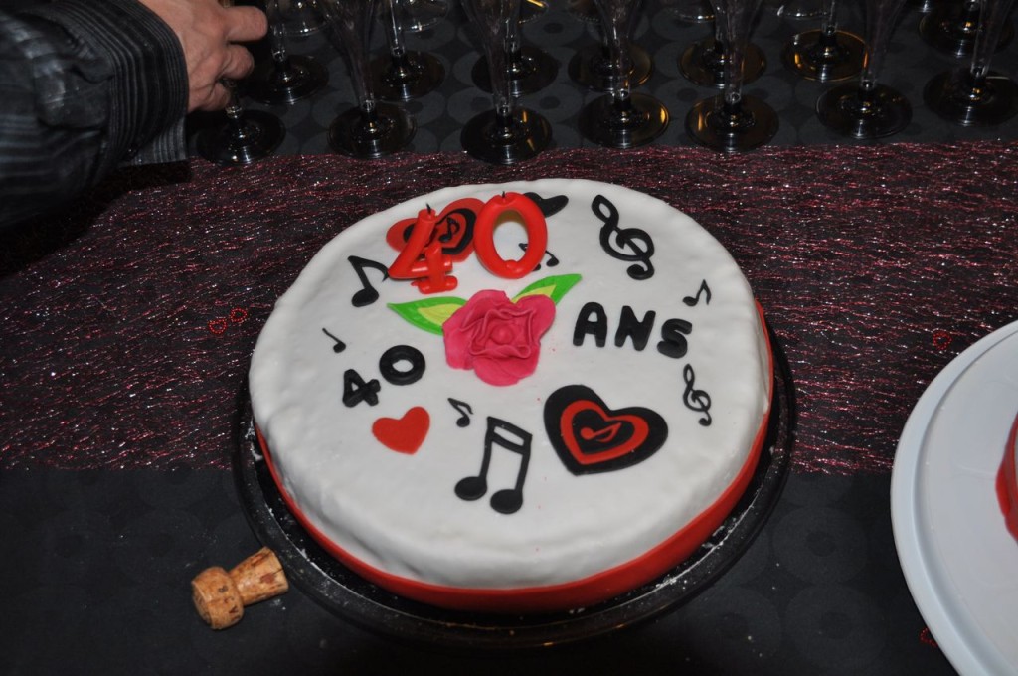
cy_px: 338
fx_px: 1271
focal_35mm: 45
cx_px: 509
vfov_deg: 29.8
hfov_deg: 43.7
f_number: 4.2
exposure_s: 1/60
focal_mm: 30
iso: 640
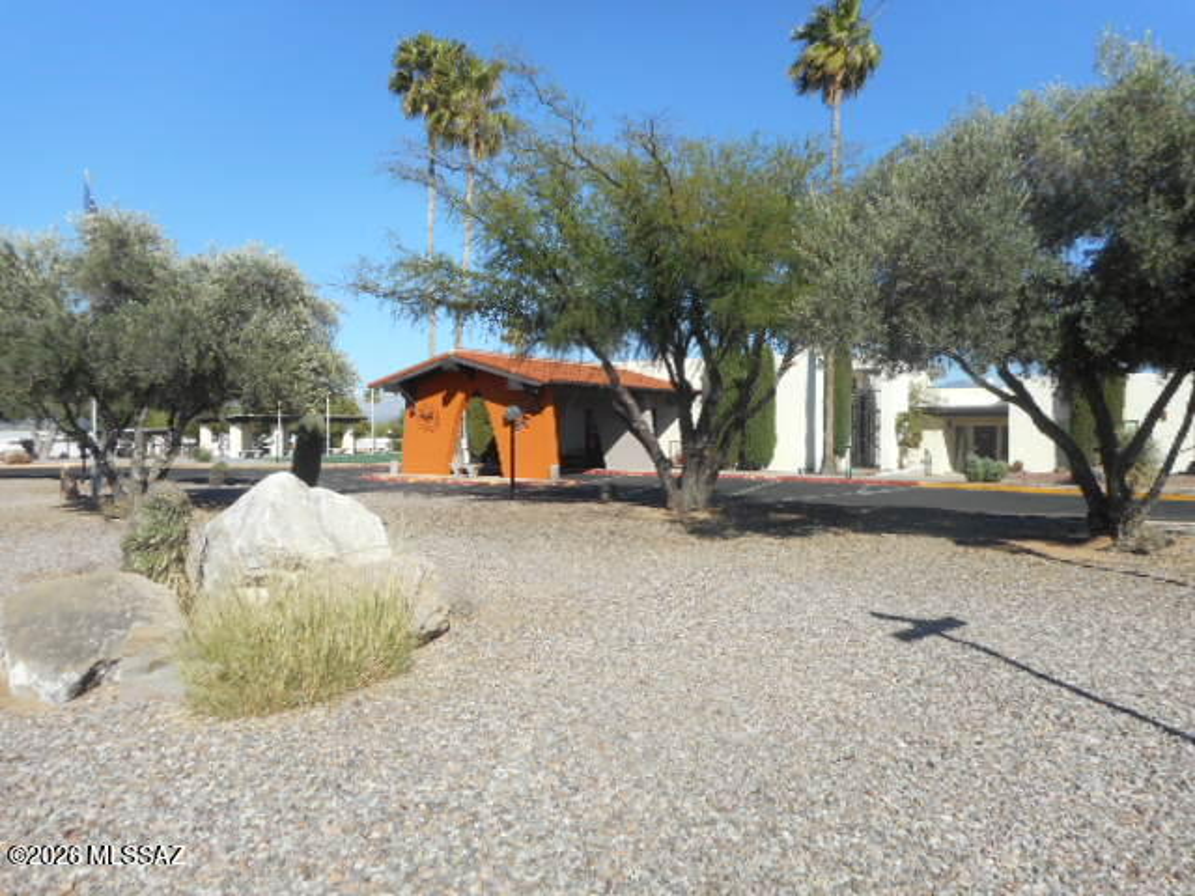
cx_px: 598
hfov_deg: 69.4
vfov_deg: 54.9
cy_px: 448
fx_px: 863
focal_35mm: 25
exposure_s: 1/640
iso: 80
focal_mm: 4.5
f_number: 3.7
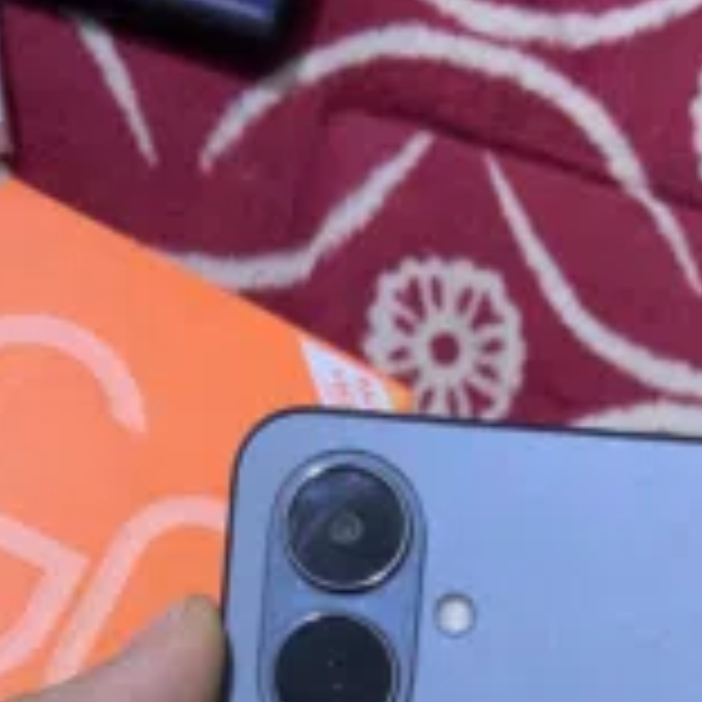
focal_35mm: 59
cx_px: 410
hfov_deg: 29.0
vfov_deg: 25.5
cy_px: 882
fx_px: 1354
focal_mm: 4.25
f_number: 1.8
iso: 250
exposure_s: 1/60
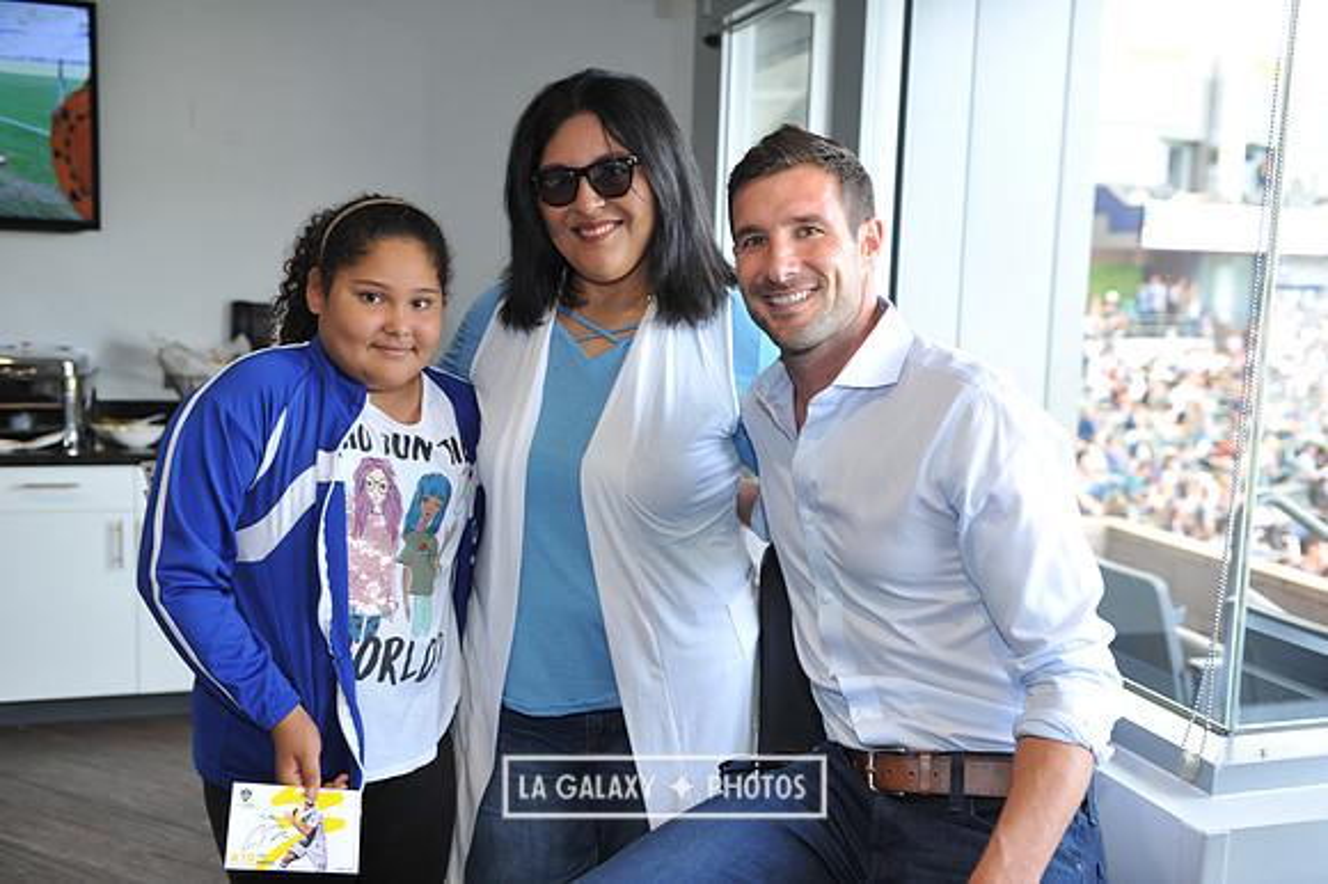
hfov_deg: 53.2
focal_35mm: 36
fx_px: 1327
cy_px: 442
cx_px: 664
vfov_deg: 36.8
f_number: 3.5
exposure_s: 1/80
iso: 250
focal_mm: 36
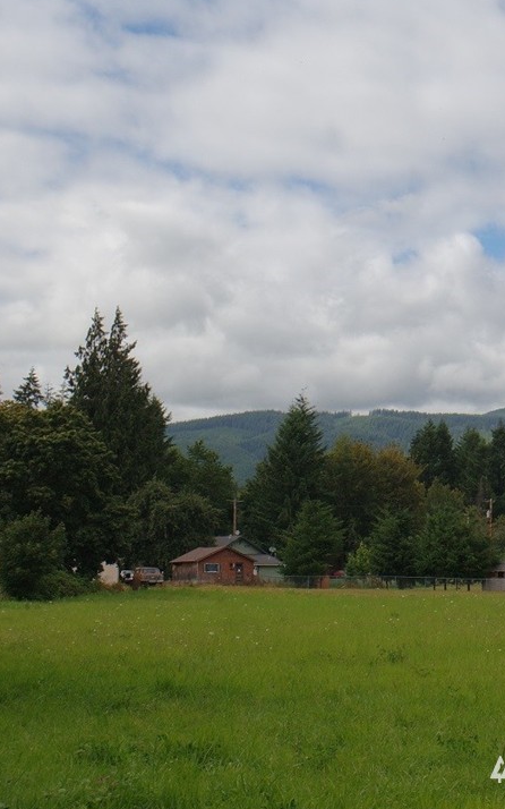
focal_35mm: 62
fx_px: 1366
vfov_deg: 33.0
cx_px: 554
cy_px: 402
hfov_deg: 20.0
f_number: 8
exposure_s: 1/320
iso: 160
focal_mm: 15
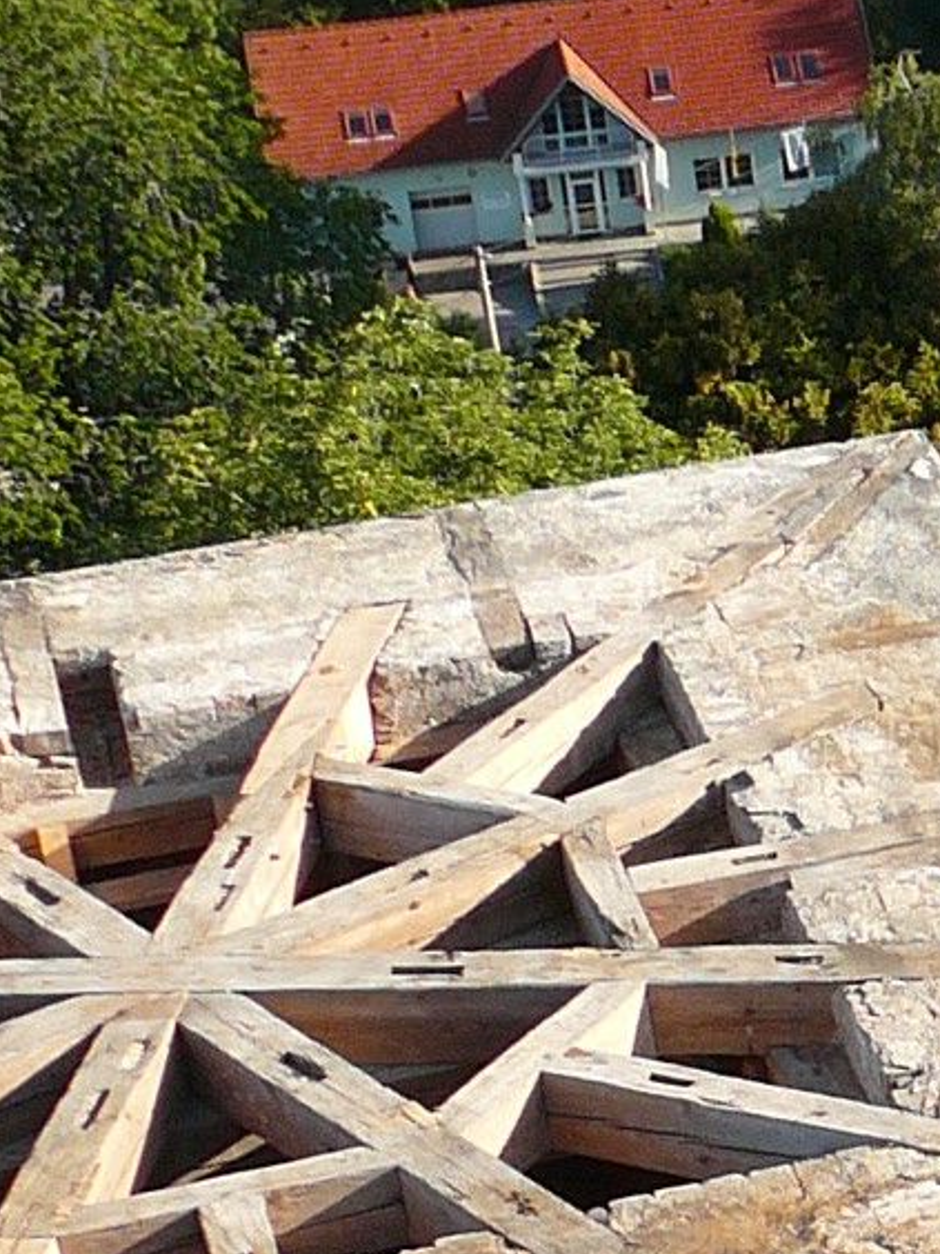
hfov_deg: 11.0
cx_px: 1596
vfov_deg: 15.0
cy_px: 1474
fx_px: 4598
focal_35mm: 127
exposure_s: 1/500
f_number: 2.8
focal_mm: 5.2
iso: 80
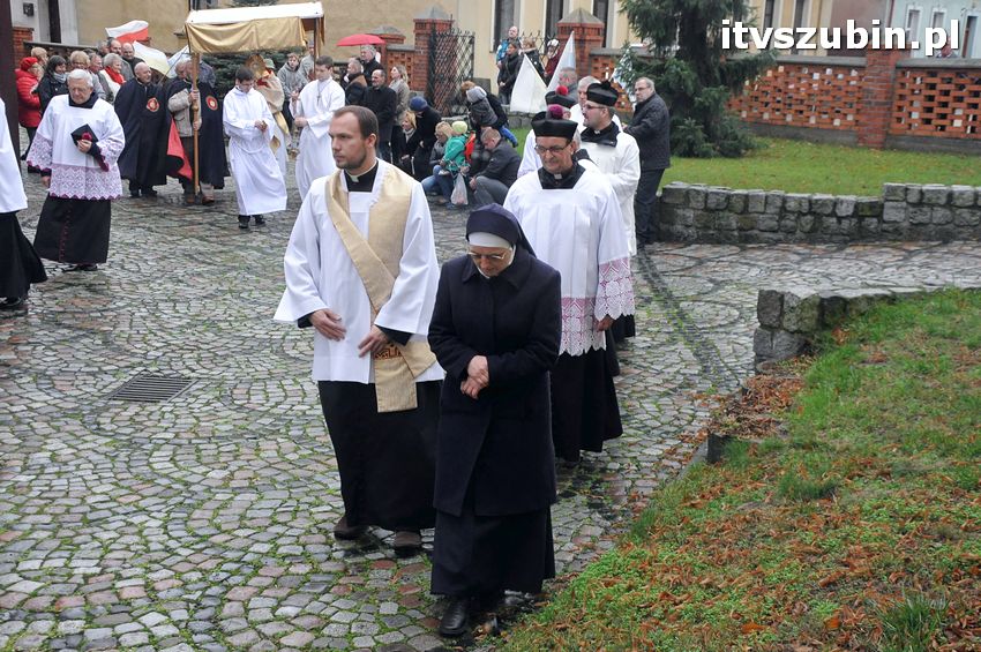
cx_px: 490
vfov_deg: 29.8
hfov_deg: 43.6
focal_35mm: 45
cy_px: 326
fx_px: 1225
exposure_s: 1/200
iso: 1600
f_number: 7.1
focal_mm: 30
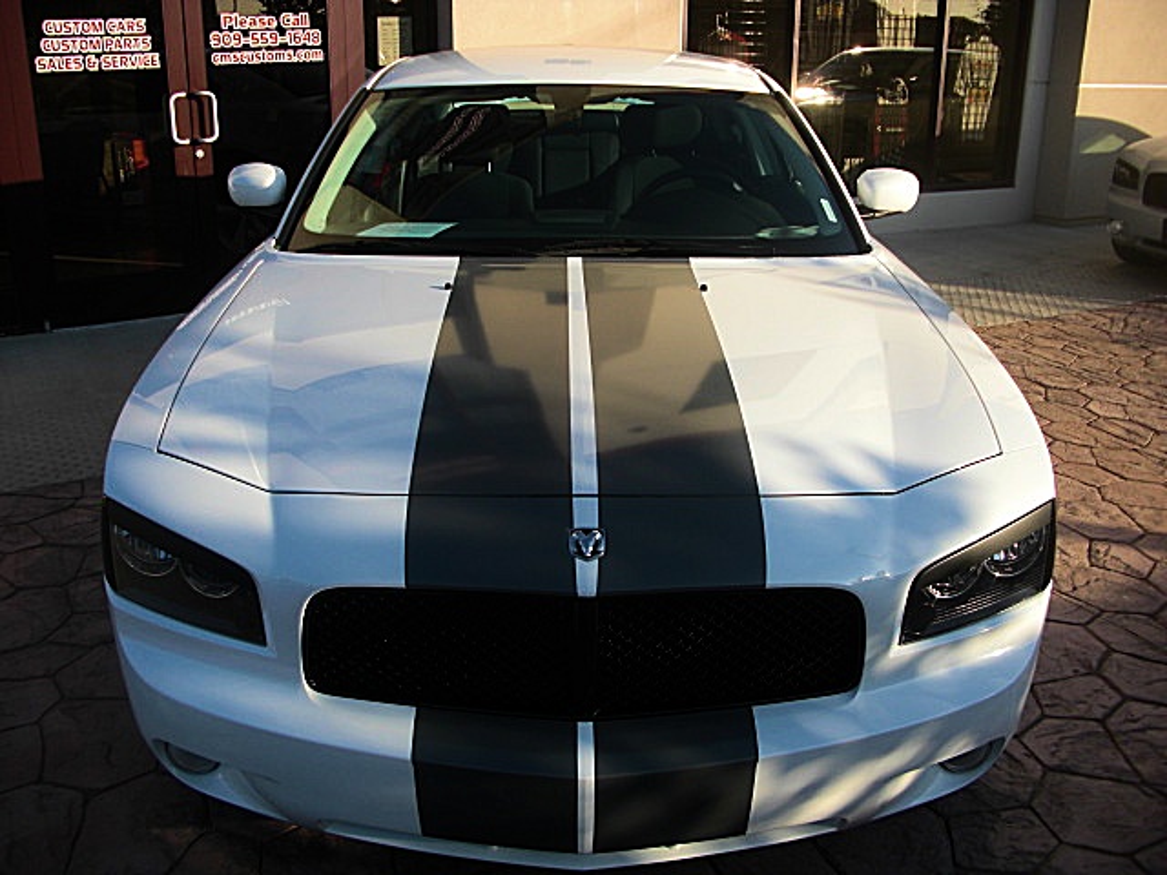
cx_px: 584
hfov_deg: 51.4
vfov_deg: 39.7
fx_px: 1214
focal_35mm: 36
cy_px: 438
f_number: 2.8
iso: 50
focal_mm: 6.3
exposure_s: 1/640
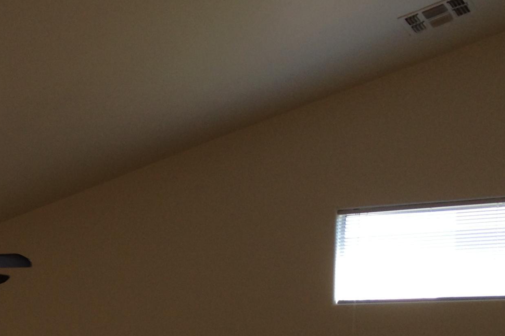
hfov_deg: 23.5
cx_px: 5
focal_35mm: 83
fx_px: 1164
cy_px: 384
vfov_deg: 15.9
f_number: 2.4
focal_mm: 4.12
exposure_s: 1/134
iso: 50
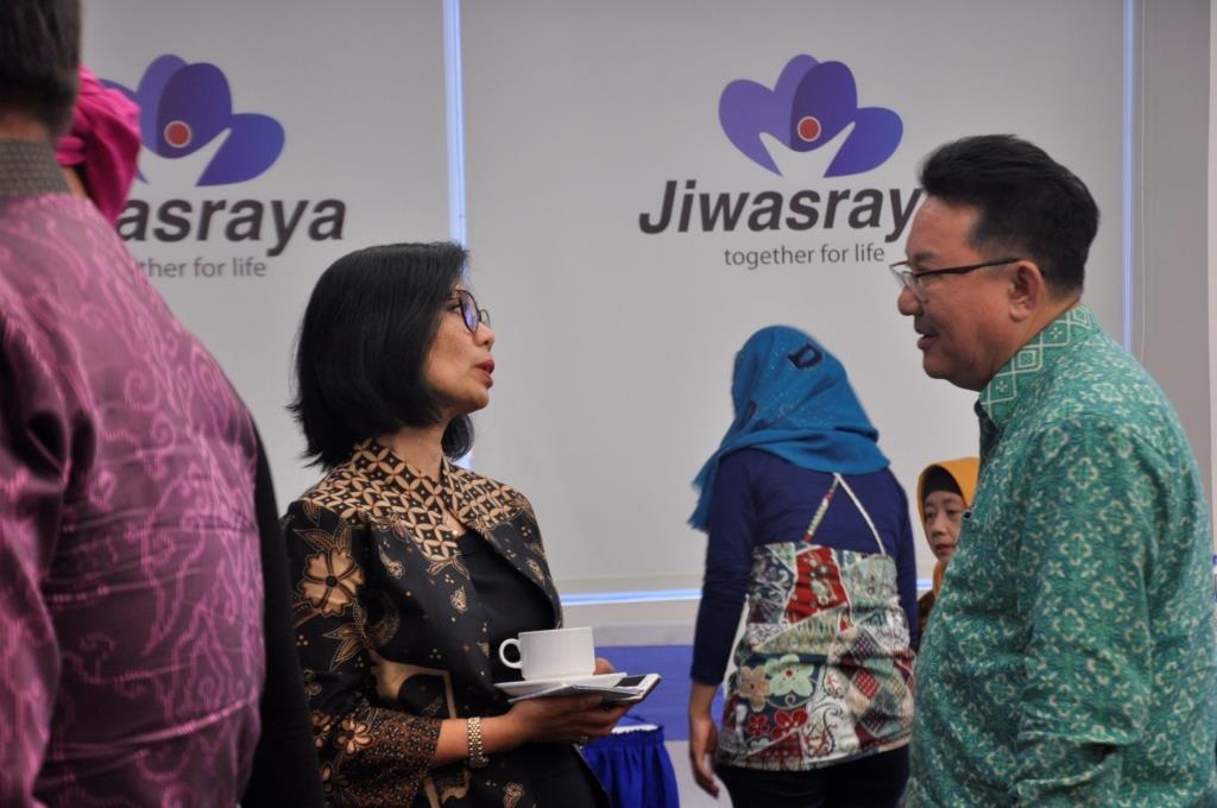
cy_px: 404
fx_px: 3342
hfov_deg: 20.6
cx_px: 608
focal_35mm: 99
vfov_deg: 13.8
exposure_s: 1/25
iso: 800
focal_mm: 66
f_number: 5.6
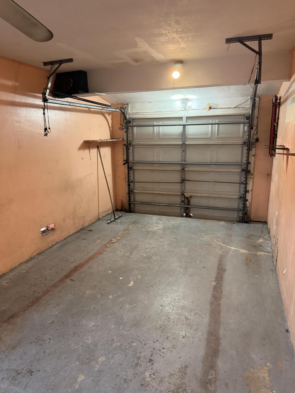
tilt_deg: -12.5
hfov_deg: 56.8
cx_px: 148
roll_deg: +2.0
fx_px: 273
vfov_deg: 71.6
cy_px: 196
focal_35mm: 24
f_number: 1.78
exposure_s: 1/60
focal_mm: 6.76
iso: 400
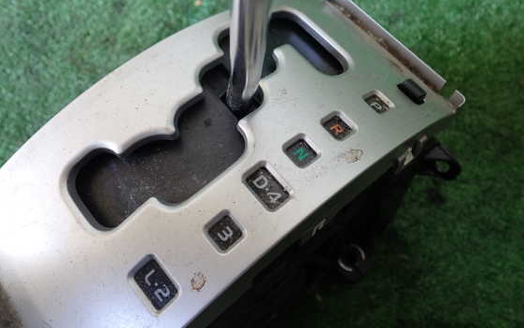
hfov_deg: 56.7
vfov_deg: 37.2
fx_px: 486
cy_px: 142
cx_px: 266
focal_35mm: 34
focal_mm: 5.4
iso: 200
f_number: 2.3
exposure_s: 1/40
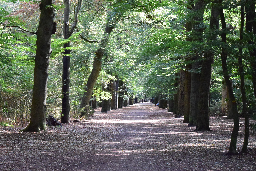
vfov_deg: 16.6
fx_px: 587
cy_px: 86
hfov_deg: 24.6
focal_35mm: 82
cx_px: 128
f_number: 13
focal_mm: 55
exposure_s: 1/640
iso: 12800
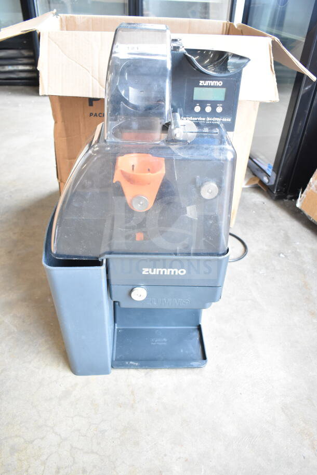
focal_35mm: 27
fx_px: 356
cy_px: 238
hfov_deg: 48.0
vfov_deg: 67.4
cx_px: 158
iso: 1600
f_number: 4
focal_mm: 18
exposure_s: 1/60
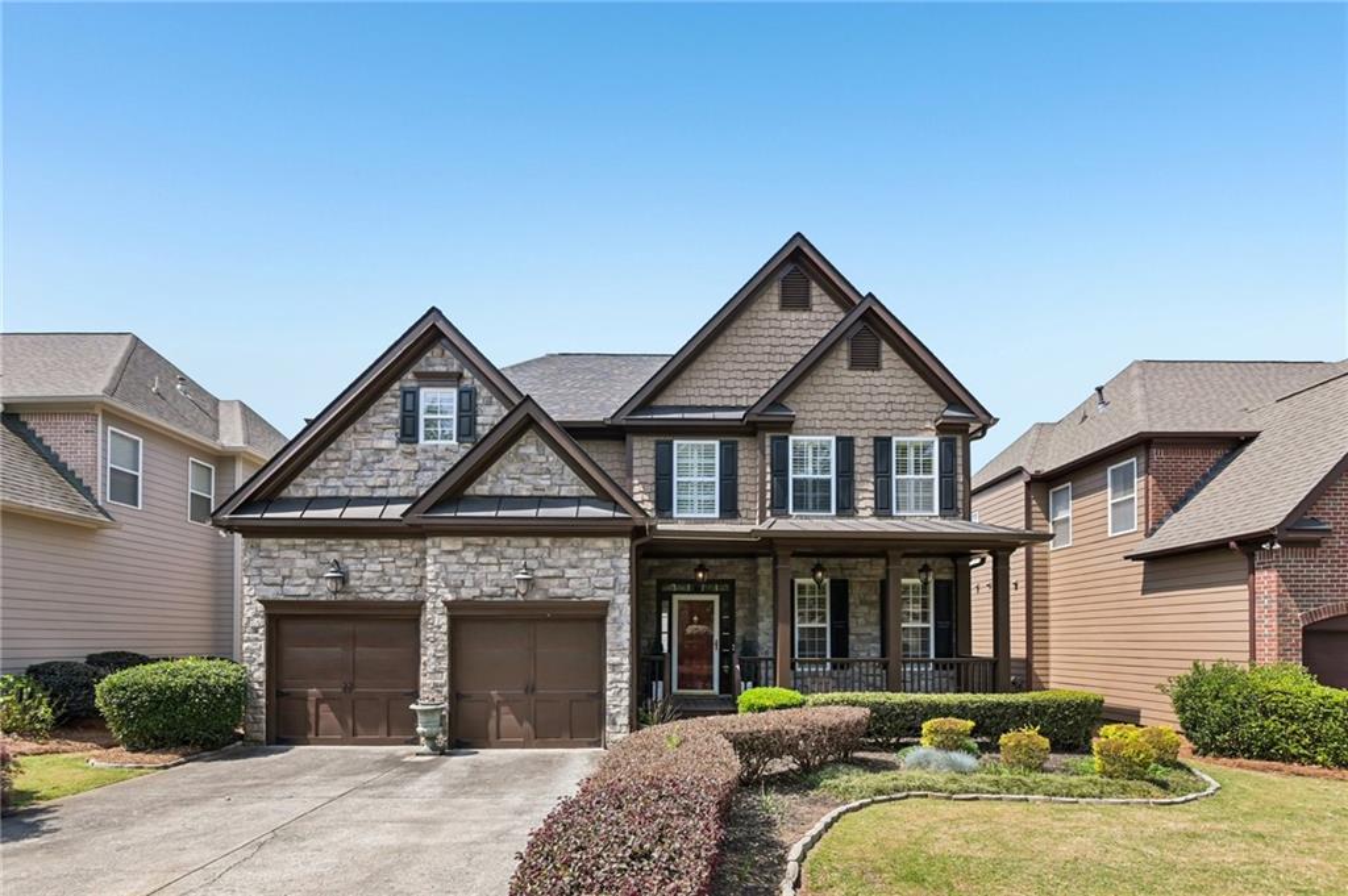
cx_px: 674
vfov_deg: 73.7
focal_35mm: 16
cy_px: 448
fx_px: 599
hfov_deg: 96.8
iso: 200
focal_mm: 16
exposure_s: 1/500
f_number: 8
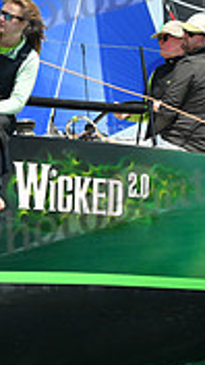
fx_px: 2735
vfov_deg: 7.6
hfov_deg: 4.3
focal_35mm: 283
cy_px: 130
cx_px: -133
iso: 320
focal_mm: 82
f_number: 8
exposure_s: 1/1000
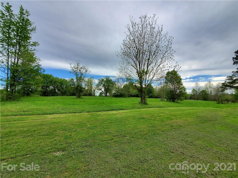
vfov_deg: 89.9
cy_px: 89
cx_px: 119
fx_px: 89
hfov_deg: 106.2
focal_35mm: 13
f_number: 2.2
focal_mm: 1.8
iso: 50
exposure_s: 1/847
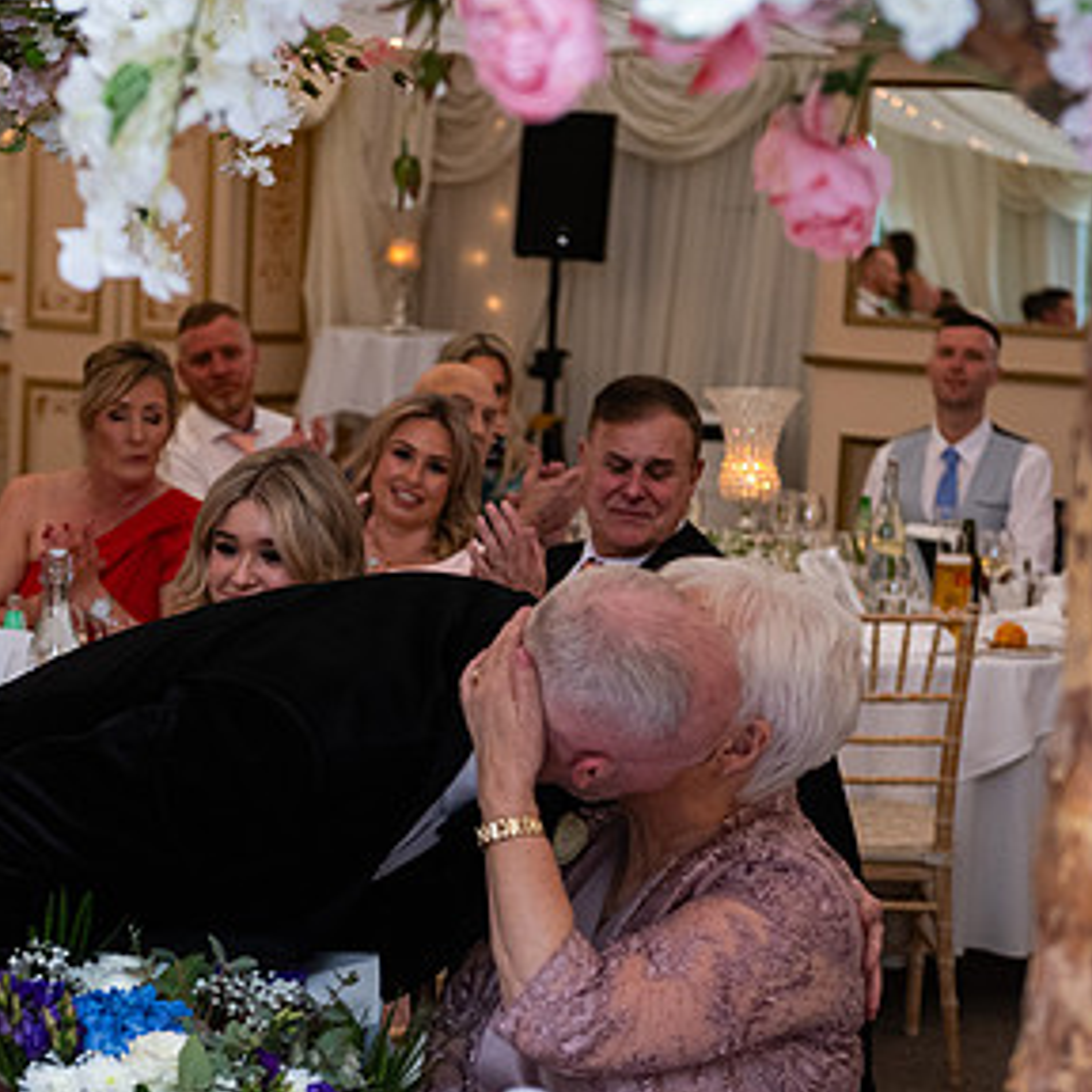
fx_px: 3426
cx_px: 398
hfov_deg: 18.1
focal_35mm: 96
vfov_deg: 18.1
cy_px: 707
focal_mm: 56
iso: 1000
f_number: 3.5
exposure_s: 1/160
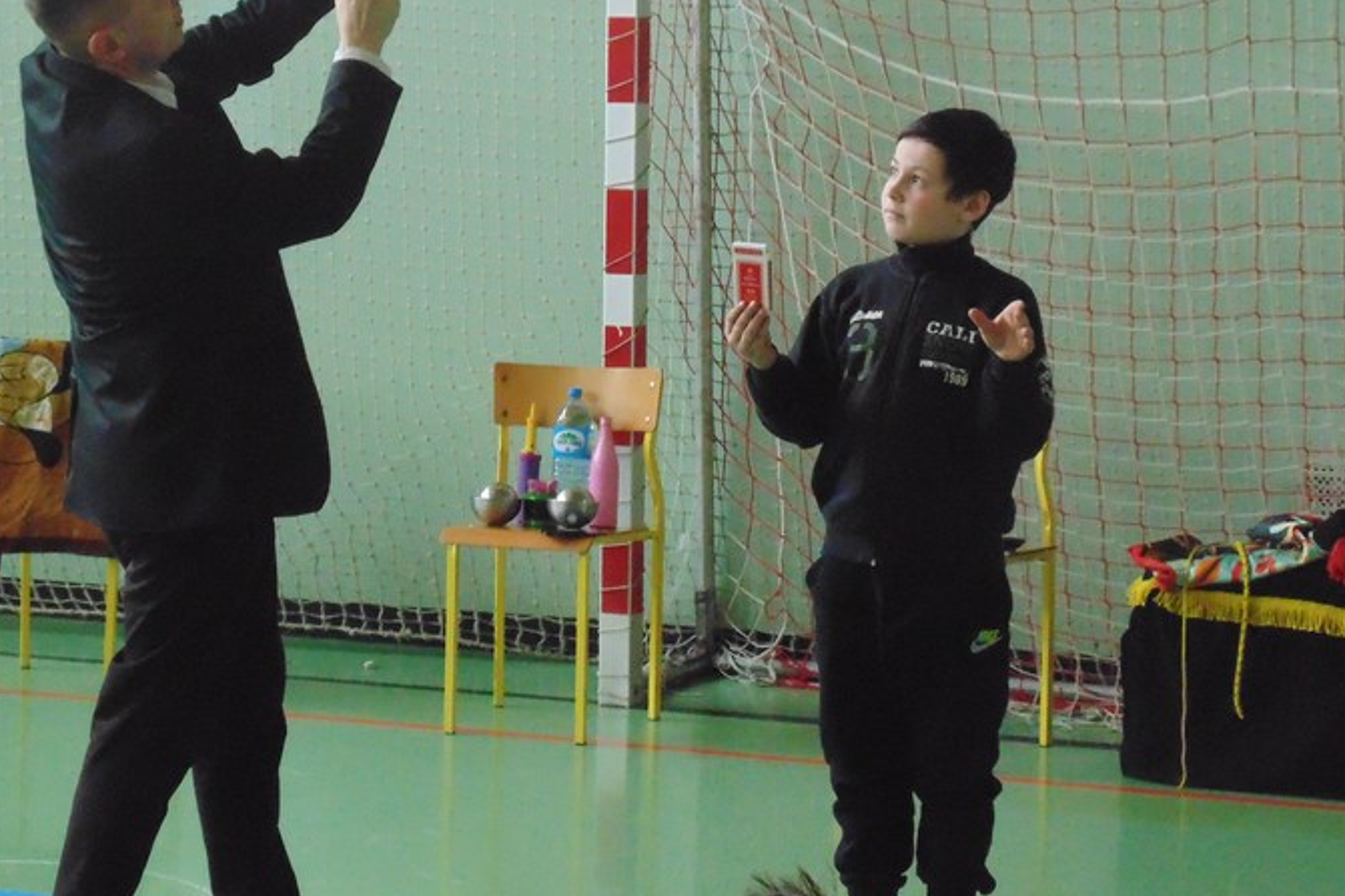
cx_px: 551
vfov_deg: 13.9
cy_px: 327
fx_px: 3660
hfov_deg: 20.8
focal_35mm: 98
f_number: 4.3
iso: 800
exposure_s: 1/100
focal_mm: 14.1
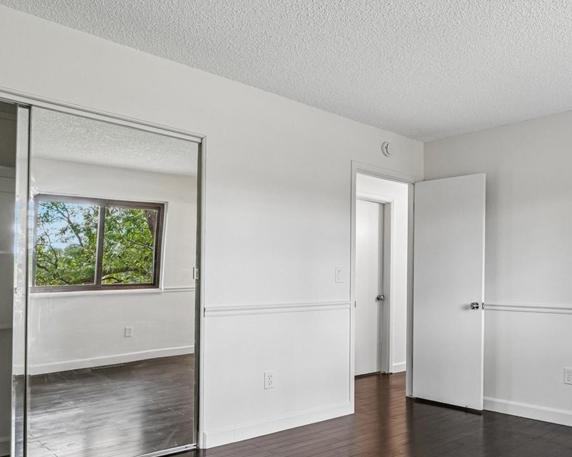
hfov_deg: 59.7
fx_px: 471
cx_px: 418
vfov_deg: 51.3
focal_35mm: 28
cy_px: 286
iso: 500
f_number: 8
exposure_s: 1/10
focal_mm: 11
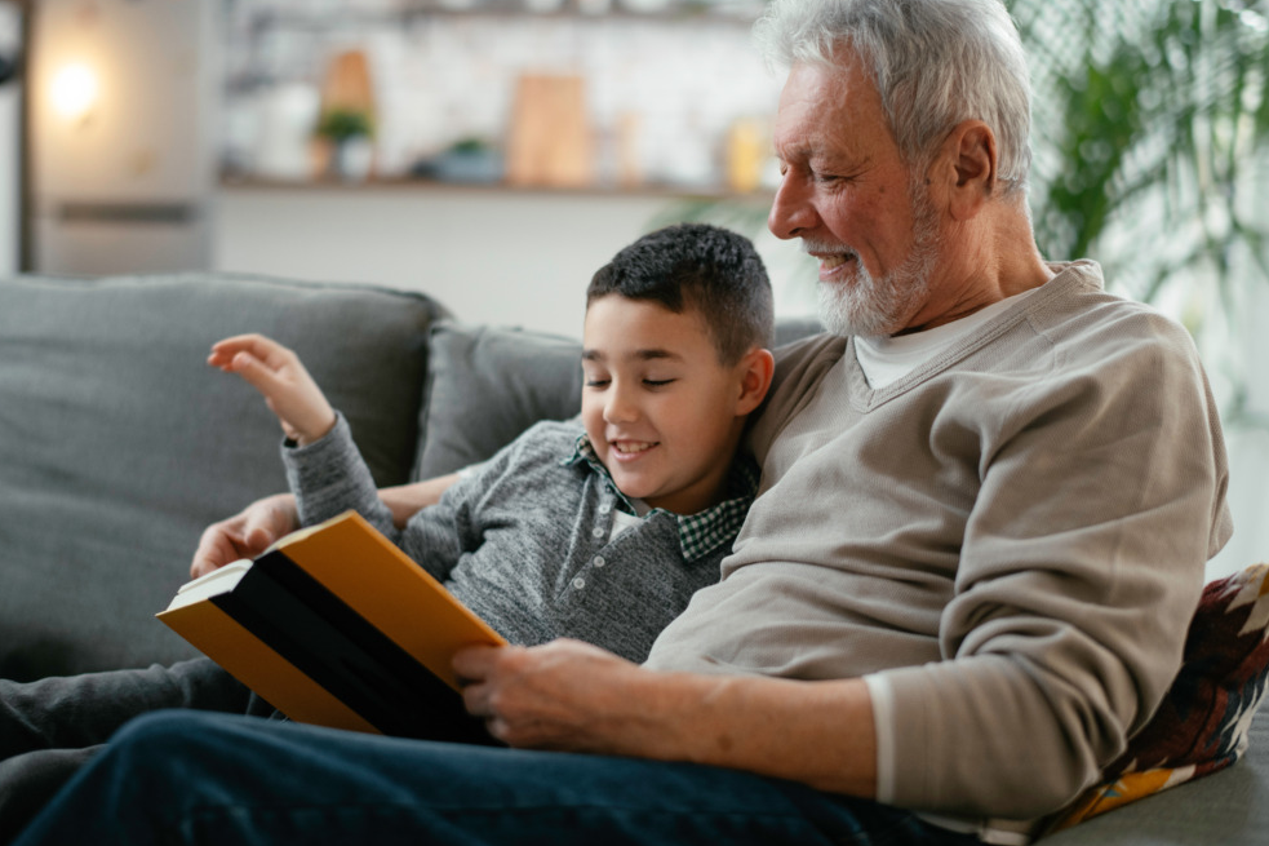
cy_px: 422
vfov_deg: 23.0
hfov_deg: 33.9
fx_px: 2079
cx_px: 636
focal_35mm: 59
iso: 400
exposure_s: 1/250
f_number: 2
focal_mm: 58
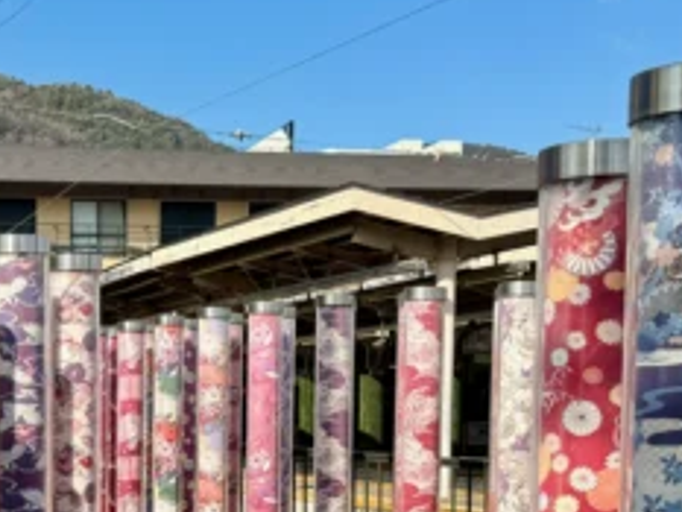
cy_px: 518
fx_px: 1557
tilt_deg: -3.8
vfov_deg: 18.2
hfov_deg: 24.0
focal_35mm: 79
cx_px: 70
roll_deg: -0.4
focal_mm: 6.86
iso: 80
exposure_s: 1/3247
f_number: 1.78
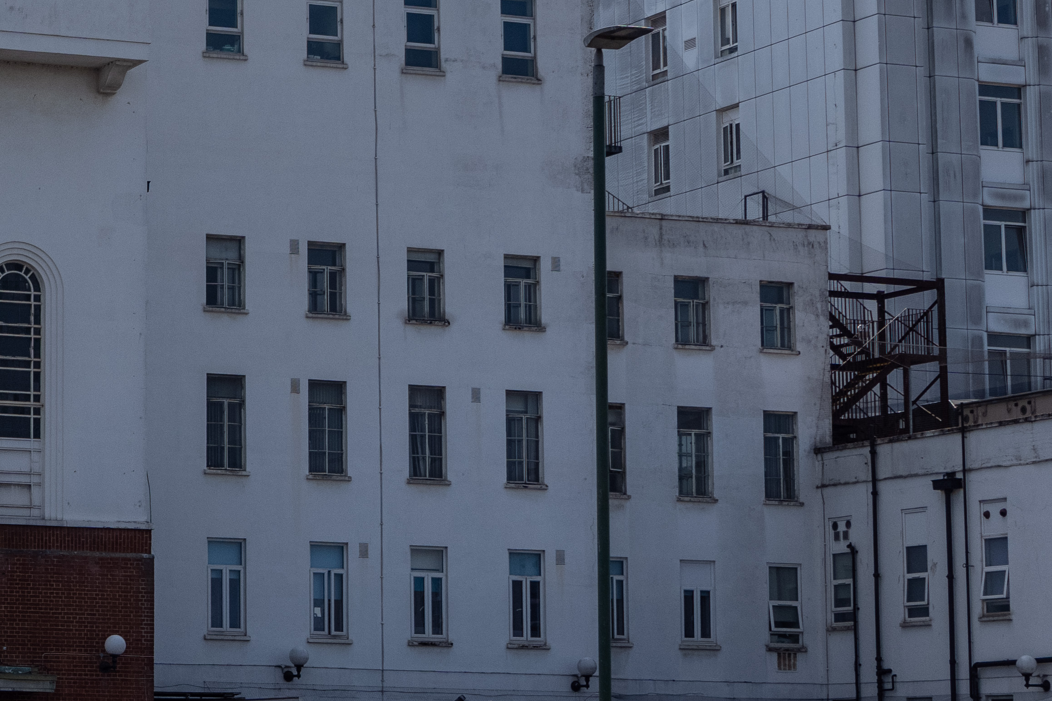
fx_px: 3156
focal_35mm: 108
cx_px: -333
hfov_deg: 17.7
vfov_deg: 12.7
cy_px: 315
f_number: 2
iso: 200
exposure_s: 1/12800
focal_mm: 29
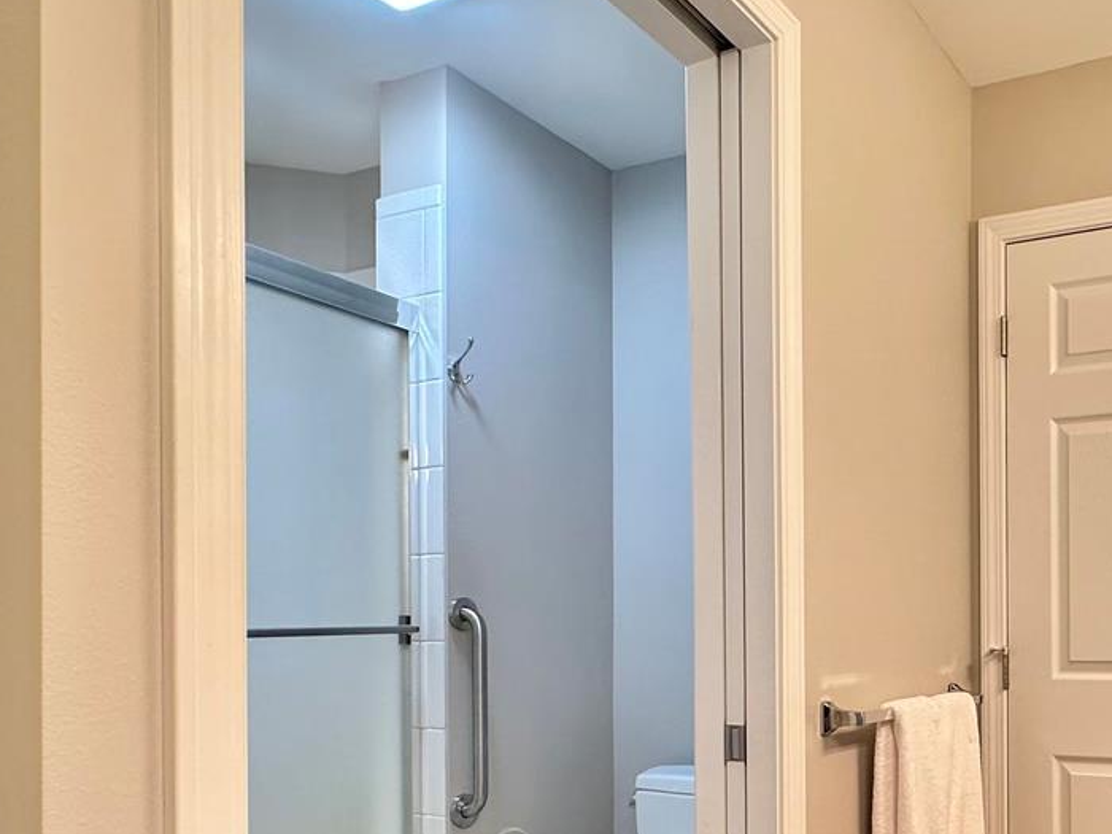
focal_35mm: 32
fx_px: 1028
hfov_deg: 52.5
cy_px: 629
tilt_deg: +0.8
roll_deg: +0.3
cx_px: 915
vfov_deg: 42.7
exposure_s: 1/60
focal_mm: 2.22
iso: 200
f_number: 2.2
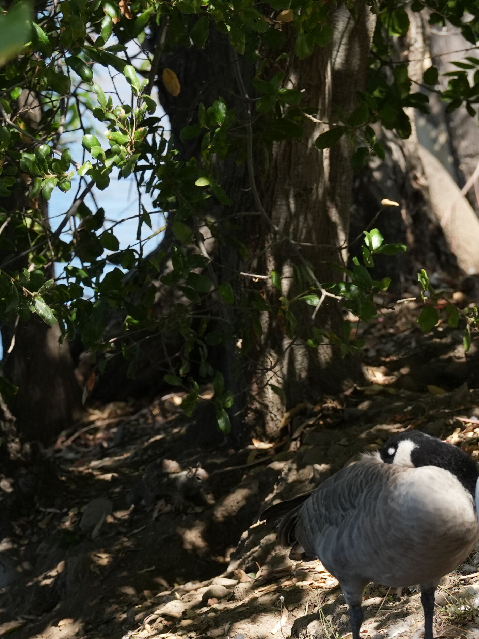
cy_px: 362
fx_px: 6128
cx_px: 702
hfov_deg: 4.5
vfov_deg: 6.0
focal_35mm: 332
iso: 500
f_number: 4.5
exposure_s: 1/800
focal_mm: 100
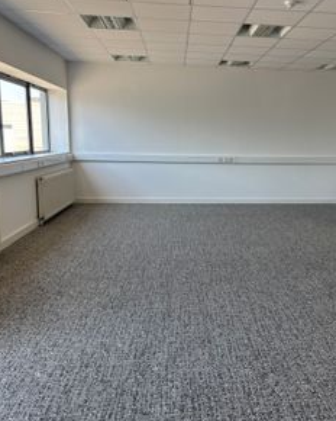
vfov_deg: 51.5
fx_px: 435
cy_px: 209
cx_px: 235
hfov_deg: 41.5
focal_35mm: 35
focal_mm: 5.96
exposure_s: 1/100
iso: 40
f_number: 1.6
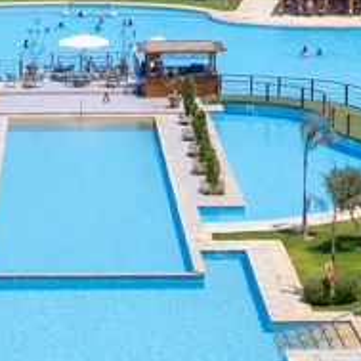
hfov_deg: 11.0
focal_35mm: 158
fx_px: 1864
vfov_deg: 11.0
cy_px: 294
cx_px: 13
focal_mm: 8.38
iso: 110
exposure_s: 1/3200
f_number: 2.8
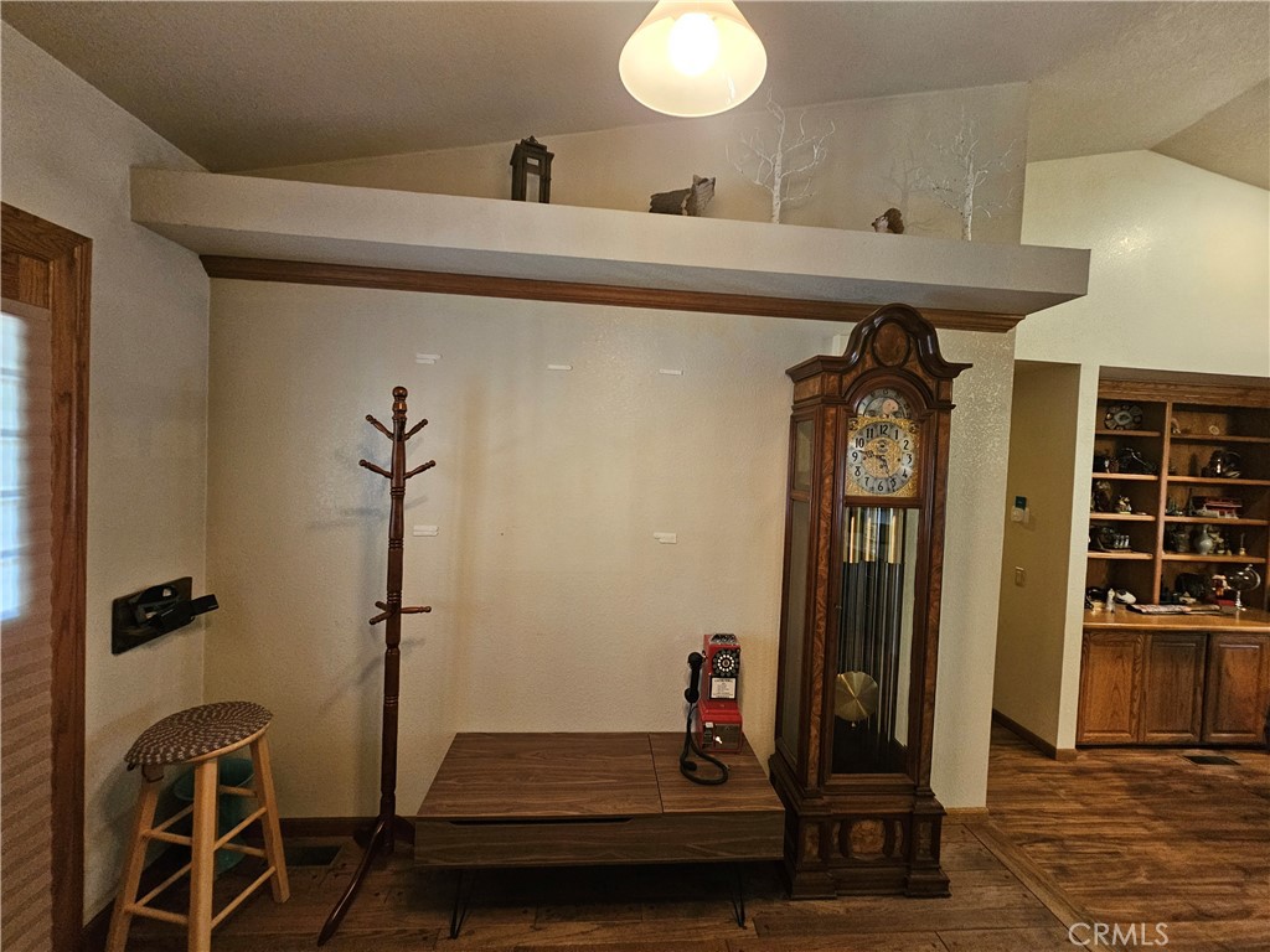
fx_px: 477
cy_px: 476
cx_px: 635
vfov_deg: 89.9
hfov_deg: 106.2
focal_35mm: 13
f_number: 2.2
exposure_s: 1/30
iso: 500
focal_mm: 2.2
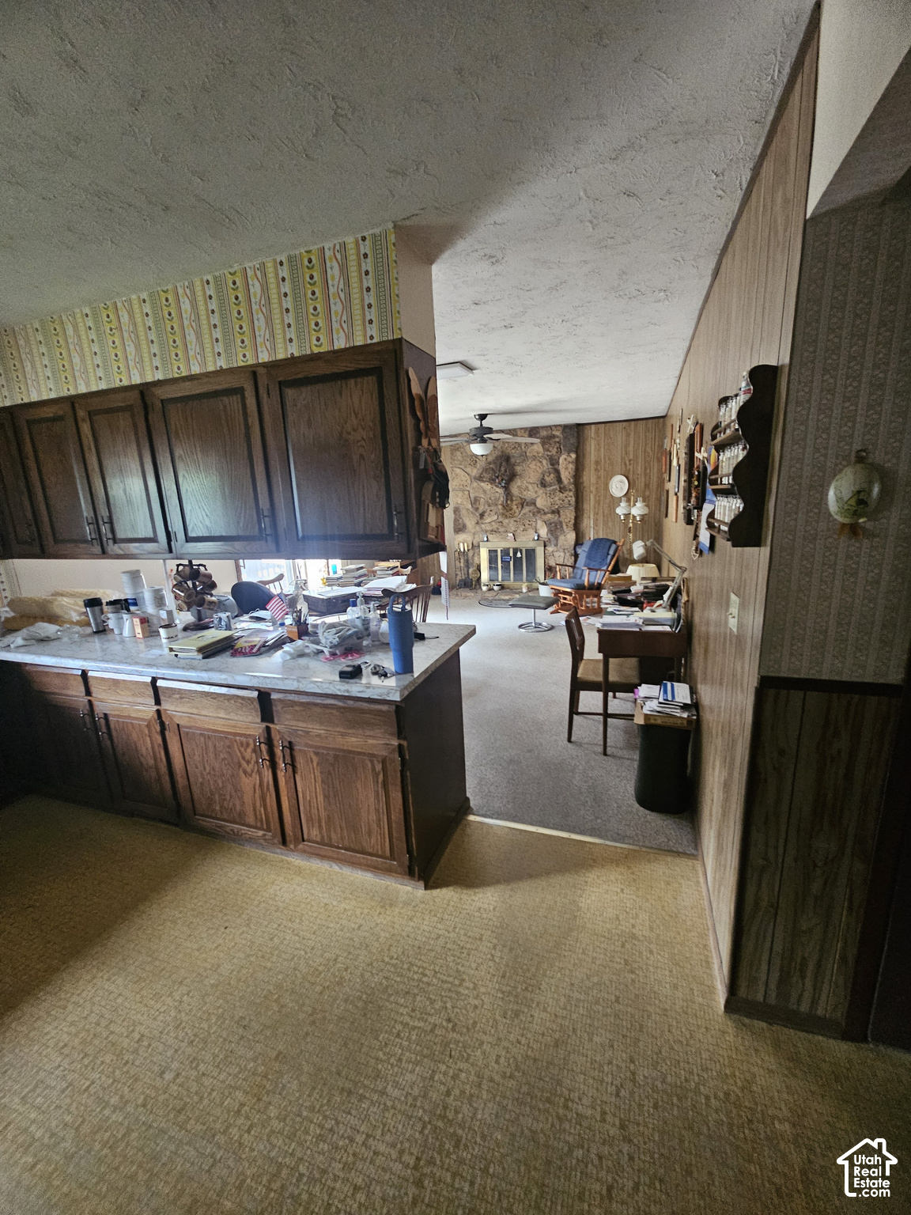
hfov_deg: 89.9
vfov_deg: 106.2
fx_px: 456
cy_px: 608
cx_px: 456
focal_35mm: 13
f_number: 2.2
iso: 640
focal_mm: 2.2
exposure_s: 1/24
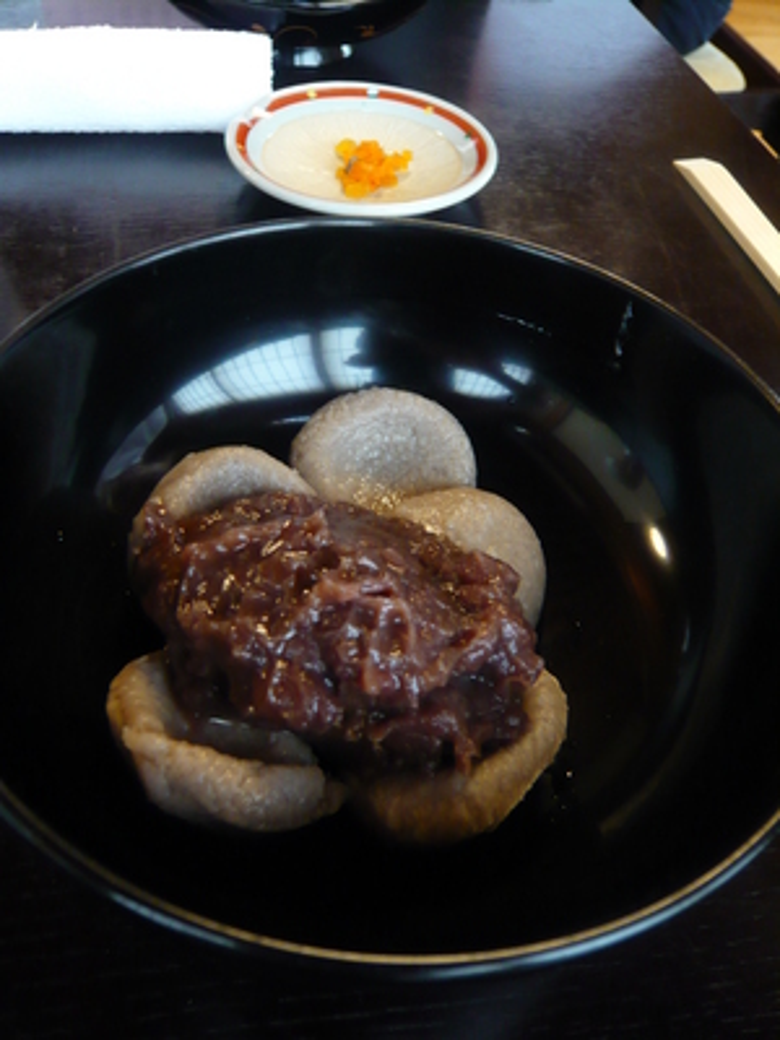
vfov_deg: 63.4
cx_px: 390
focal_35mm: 28
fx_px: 841
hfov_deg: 49.7
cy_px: 520
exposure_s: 1/8
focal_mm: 4.6
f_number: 2.8
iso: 200
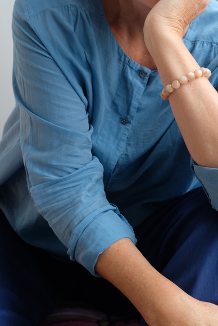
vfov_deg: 20.4
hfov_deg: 13.8
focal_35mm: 99
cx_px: 137
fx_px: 898
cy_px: 81
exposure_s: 1/240
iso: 800
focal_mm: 35
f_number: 4
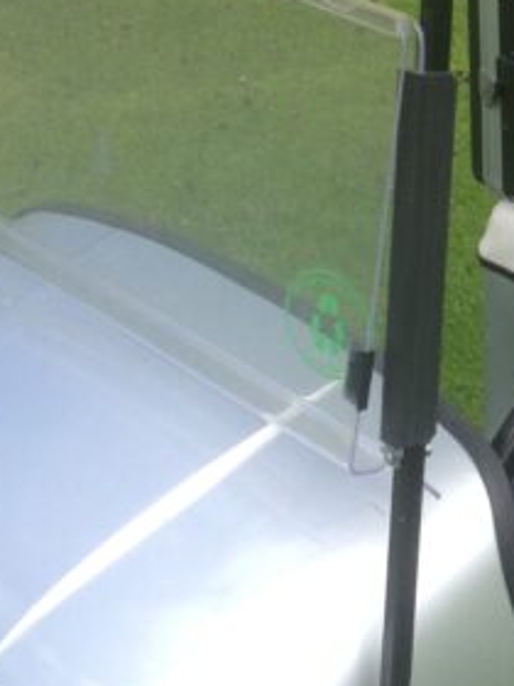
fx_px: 2534
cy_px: 130
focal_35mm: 128
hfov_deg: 11.0
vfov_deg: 15.3
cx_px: 825
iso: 50
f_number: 2.4
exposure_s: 1/438
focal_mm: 4.28
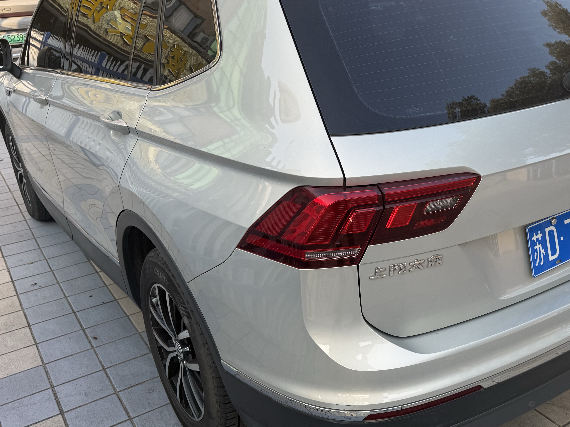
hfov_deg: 49.3
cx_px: 380
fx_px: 609
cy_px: 221
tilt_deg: -22.7
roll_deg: +2.5
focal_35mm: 37
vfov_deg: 38.7
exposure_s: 1/677
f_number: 1.78
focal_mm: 6.76
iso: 80
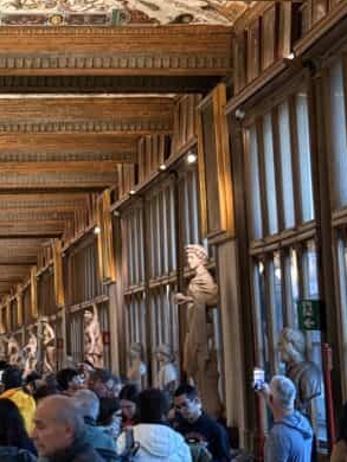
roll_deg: -0.5
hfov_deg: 11.6
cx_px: -20
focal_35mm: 126
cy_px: -56
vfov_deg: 15.2
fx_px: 1682
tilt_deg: +13.8
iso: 400
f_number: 1.78
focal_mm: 6.76
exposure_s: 1/35
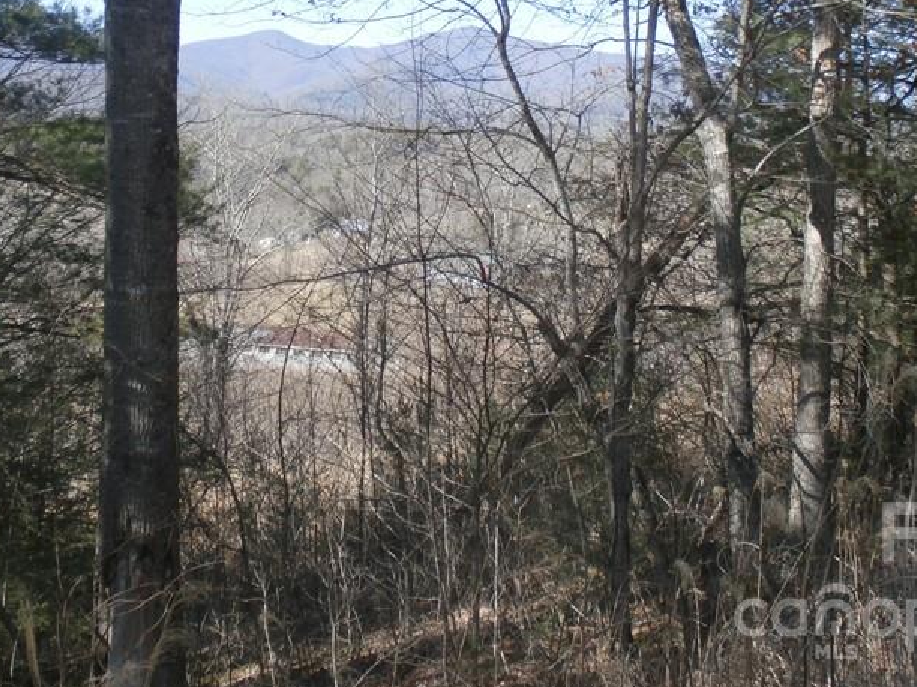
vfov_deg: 23.3
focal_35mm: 62
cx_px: 416
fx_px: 1642
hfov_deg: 31.2
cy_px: 144
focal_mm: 6.6
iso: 100
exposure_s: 1/320
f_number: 3.5
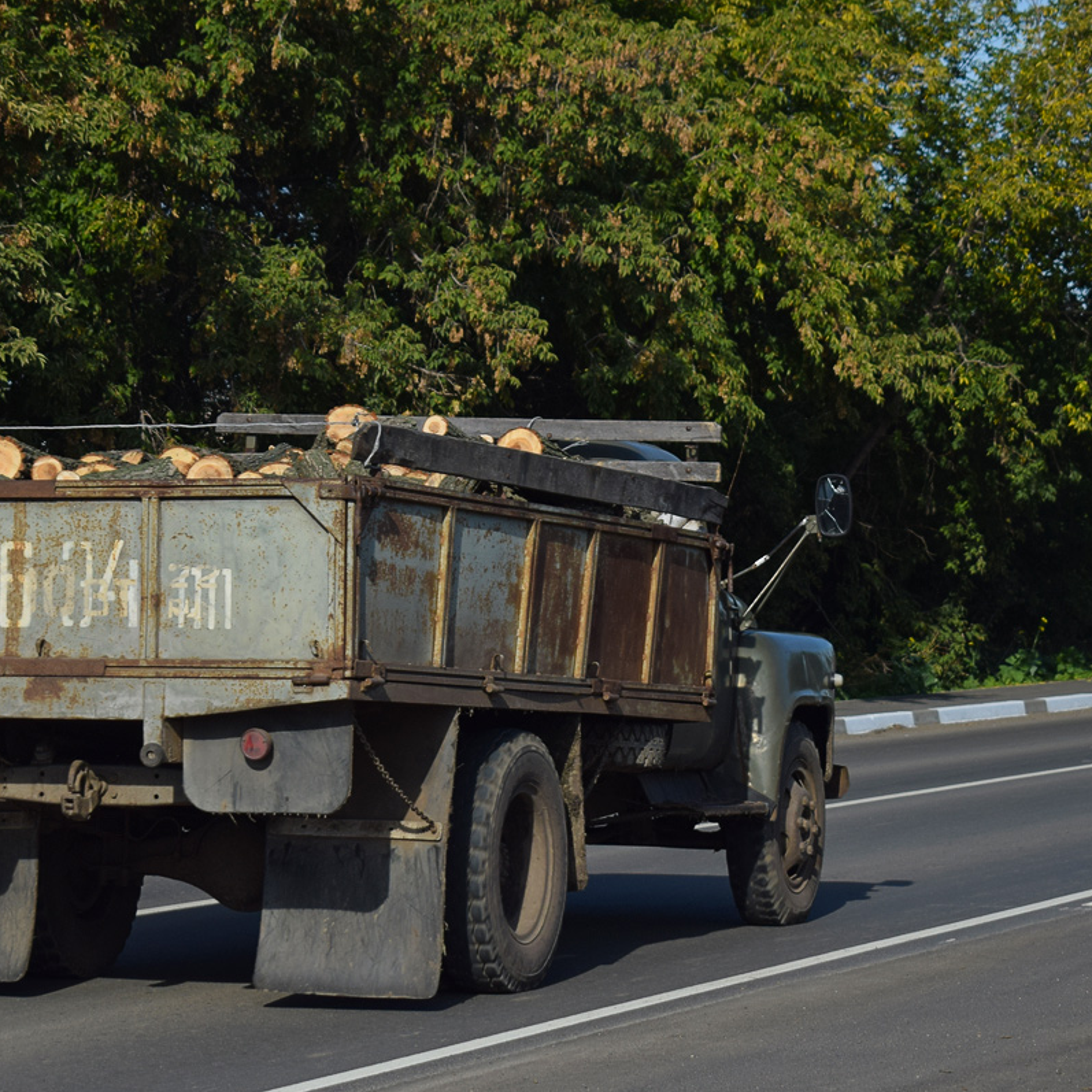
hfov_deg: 18.0
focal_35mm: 96
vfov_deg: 18.1
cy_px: 547
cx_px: 334
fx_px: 3426
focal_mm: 50
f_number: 6.3
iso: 100
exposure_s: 1/800
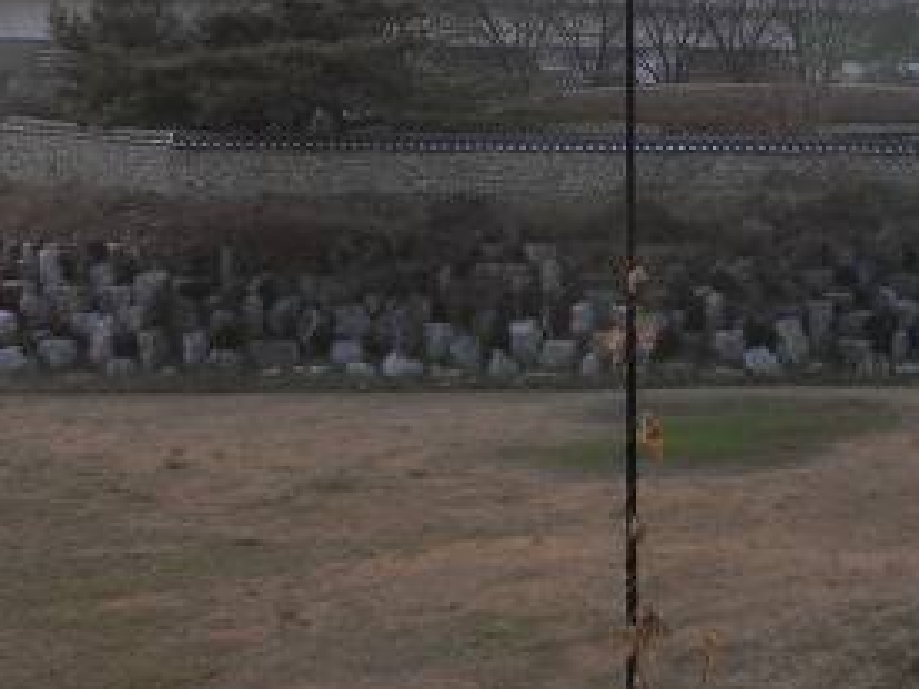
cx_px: 689
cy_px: 97
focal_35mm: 95
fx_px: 2522
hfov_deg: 20.5
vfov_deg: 15.4
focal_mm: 7.3
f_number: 3.8
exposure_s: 1/108
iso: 80
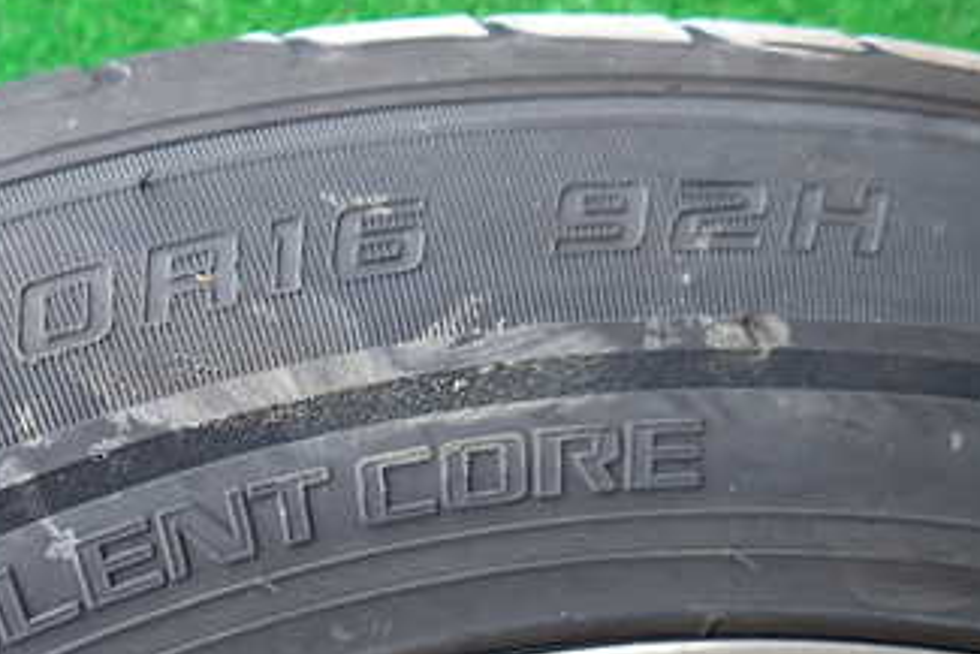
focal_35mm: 48
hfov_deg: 38.2
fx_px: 1307
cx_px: 90
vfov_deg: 27.7
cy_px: 494
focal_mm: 4.5
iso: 100
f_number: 2
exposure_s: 1/125
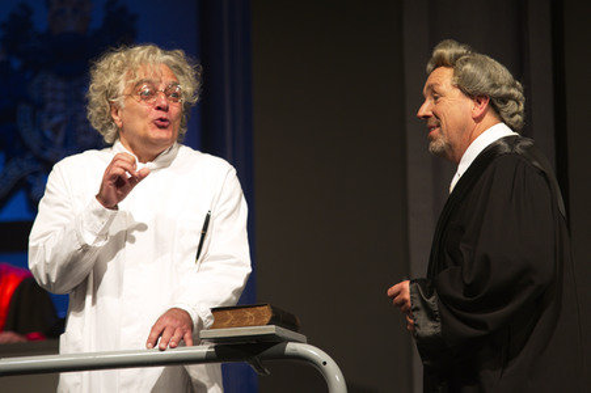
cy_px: 196
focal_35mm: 145
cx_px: 296
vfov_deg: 9.4
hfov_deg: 14.2
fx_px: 2379
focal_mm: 145
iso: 1600
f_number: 4
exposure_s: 1/250
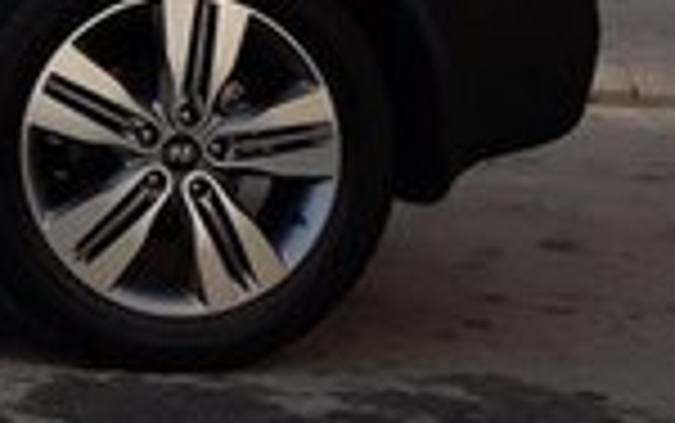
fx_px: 2320
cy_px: -187
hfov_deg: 14.1
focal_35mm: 126
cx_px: -657
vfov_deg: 10.1
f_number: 1.9
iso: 40
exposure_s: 1/737
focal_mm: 3.6
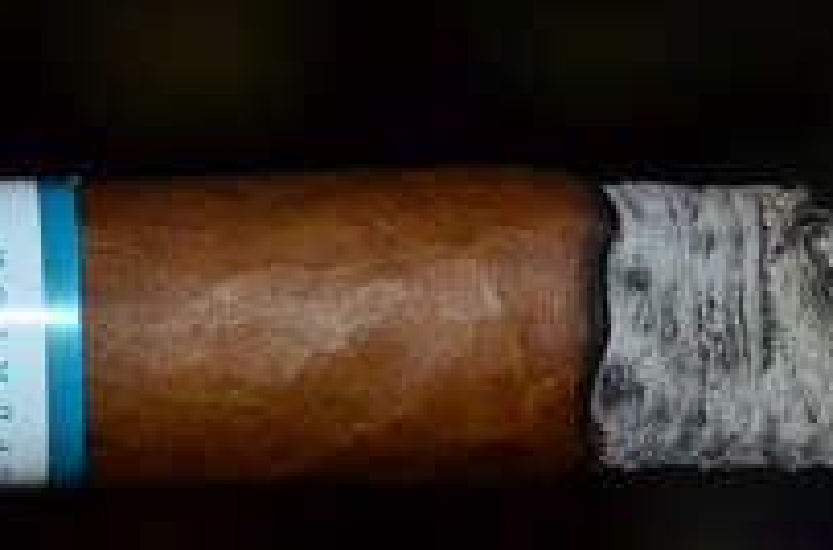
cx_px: 236
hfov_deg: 8.8
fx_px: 5384
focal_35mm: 233
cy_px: 316
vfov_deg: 5.8
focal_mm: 55
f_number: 5.6
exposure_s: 1/60
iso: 1400
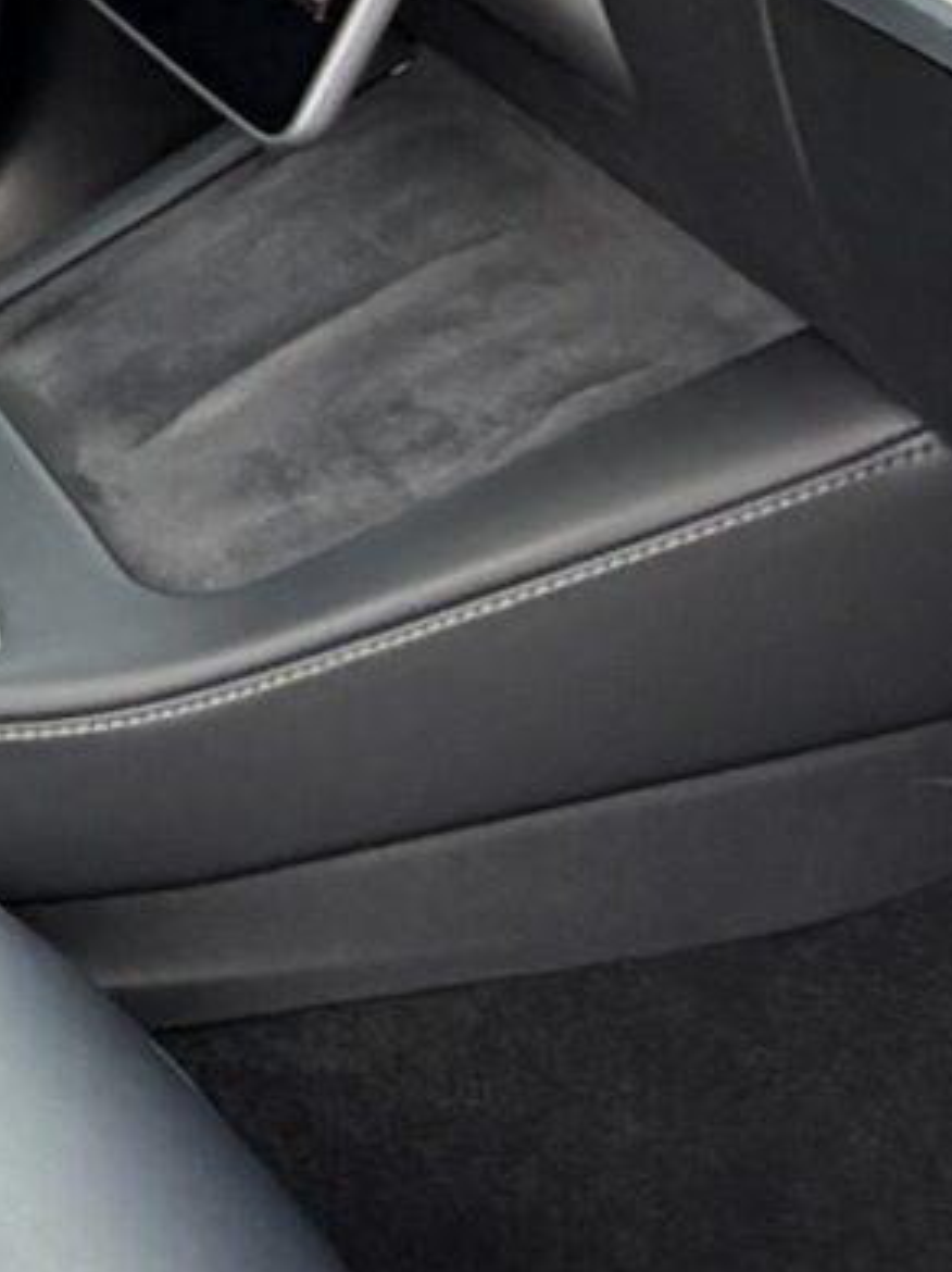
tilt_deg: -25.5
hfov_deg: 12.7
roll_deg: +3.0
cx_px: -1268
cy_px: 444
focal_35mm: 92
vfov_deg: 21.3
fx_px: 3377
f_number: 2.2
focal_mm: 2.22
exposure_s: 1/121
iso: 80
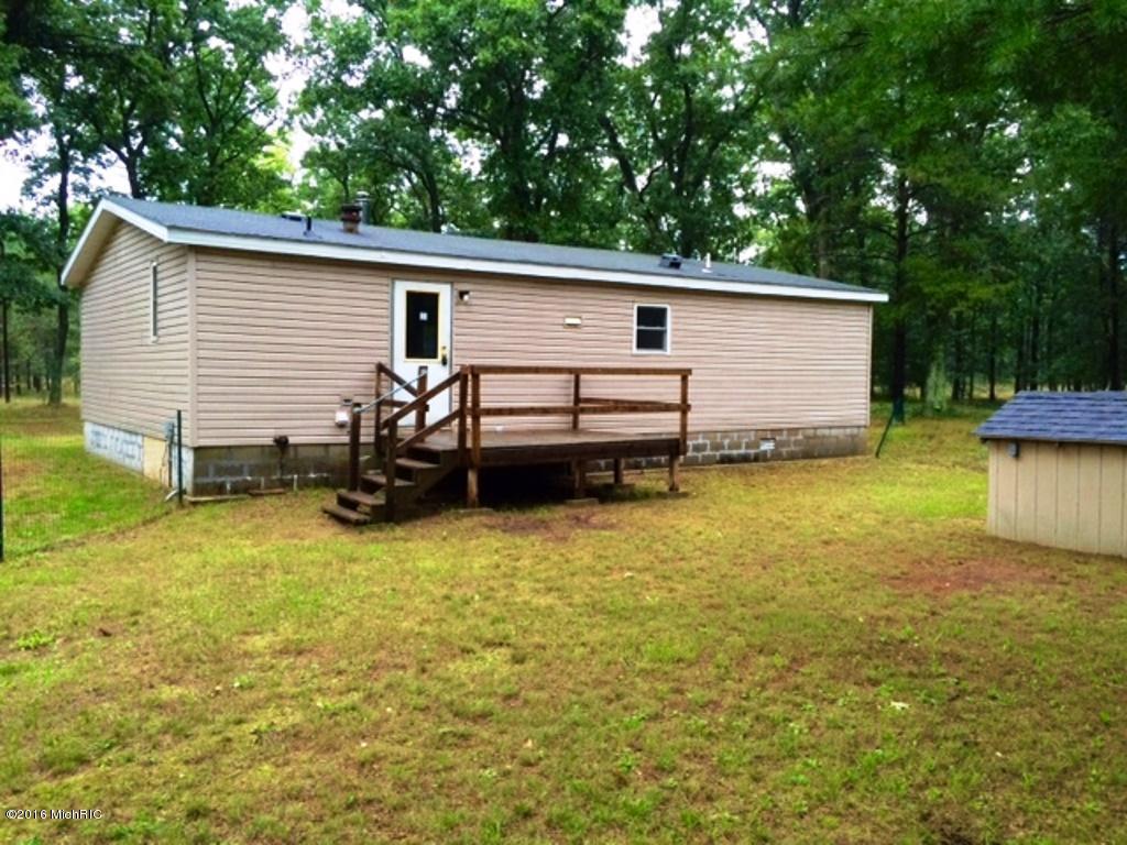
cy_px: 422
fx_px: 944
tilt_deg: -3.6
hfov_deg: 61.7
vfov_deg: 48.2
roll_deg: +0.2
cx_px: 564
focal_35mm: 29
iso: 160
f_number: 2.2
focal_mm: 4.15
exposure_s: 1/30
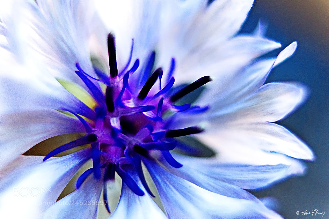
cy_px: 110
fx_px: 411
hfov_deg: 43.6
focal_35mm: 45
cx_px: 164
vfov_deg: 29.9
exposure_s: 1/60
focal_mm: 30
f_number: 2.8
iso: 800
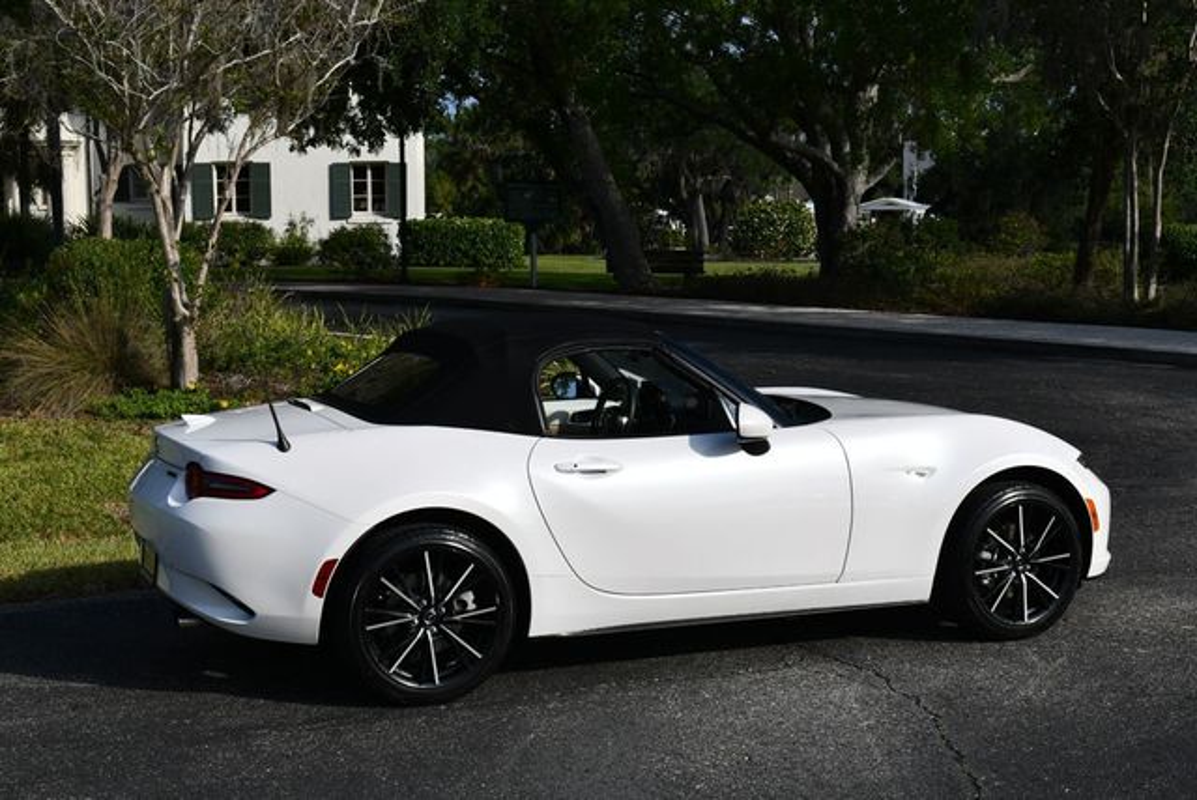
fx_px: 1864
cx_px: 598
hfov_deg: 35.6
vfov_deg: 24.2
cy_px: 400
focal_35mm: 56
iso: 100
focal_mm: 28
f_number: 9
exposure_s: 1/320
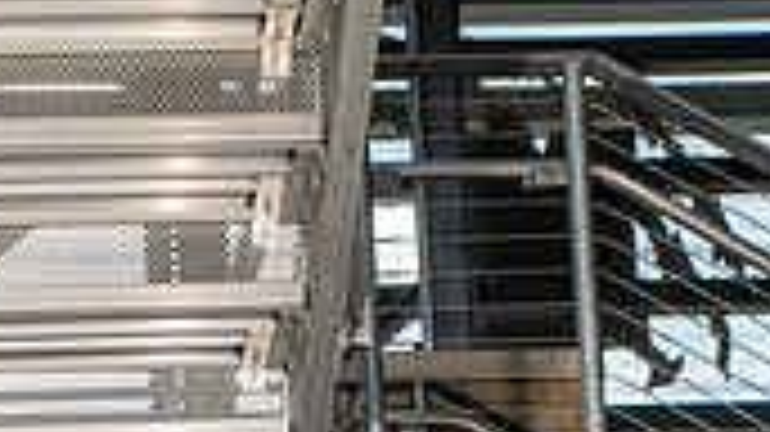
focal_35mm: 99
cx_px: 104
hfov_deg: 21.2
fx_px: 2020
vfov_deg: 10.7
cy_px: 981
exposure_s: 1/320
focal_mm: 36
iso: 200
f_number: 7.1
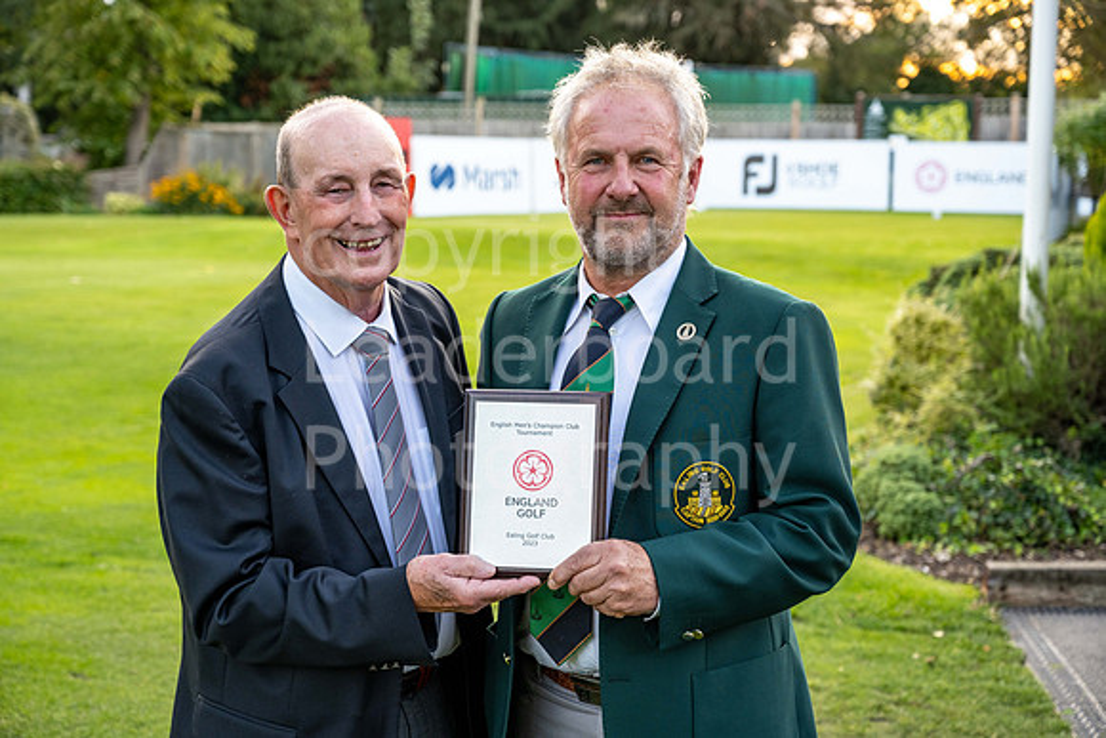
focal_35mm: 68
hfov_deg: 29.6
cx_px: 553
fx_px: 2090
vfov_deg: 20.0
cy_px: 369
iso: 500
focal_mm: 68
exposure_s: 1/160
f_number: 5
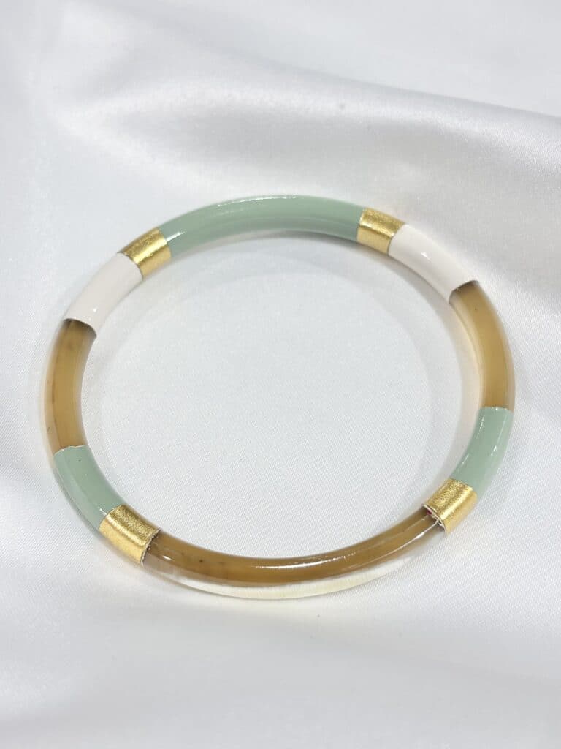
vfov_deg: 36.8
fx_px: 1124
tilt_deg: -41.5
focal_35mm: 52
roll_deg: +11.1
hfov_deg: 28.0
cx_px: 280
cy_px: 374
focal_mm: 5.96
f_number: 1.6
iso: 32
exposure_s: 1/237
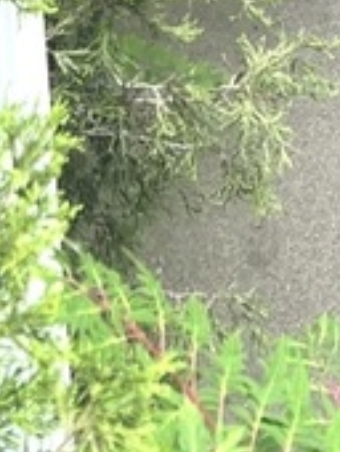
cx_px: 712
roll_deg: +1.4
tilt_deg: -9.7
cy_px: -750
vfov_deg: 10.0
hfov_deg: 8.5
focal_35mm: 165
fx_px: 2155
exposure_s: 1/121
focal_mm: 5.7
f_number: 1.5
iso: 50
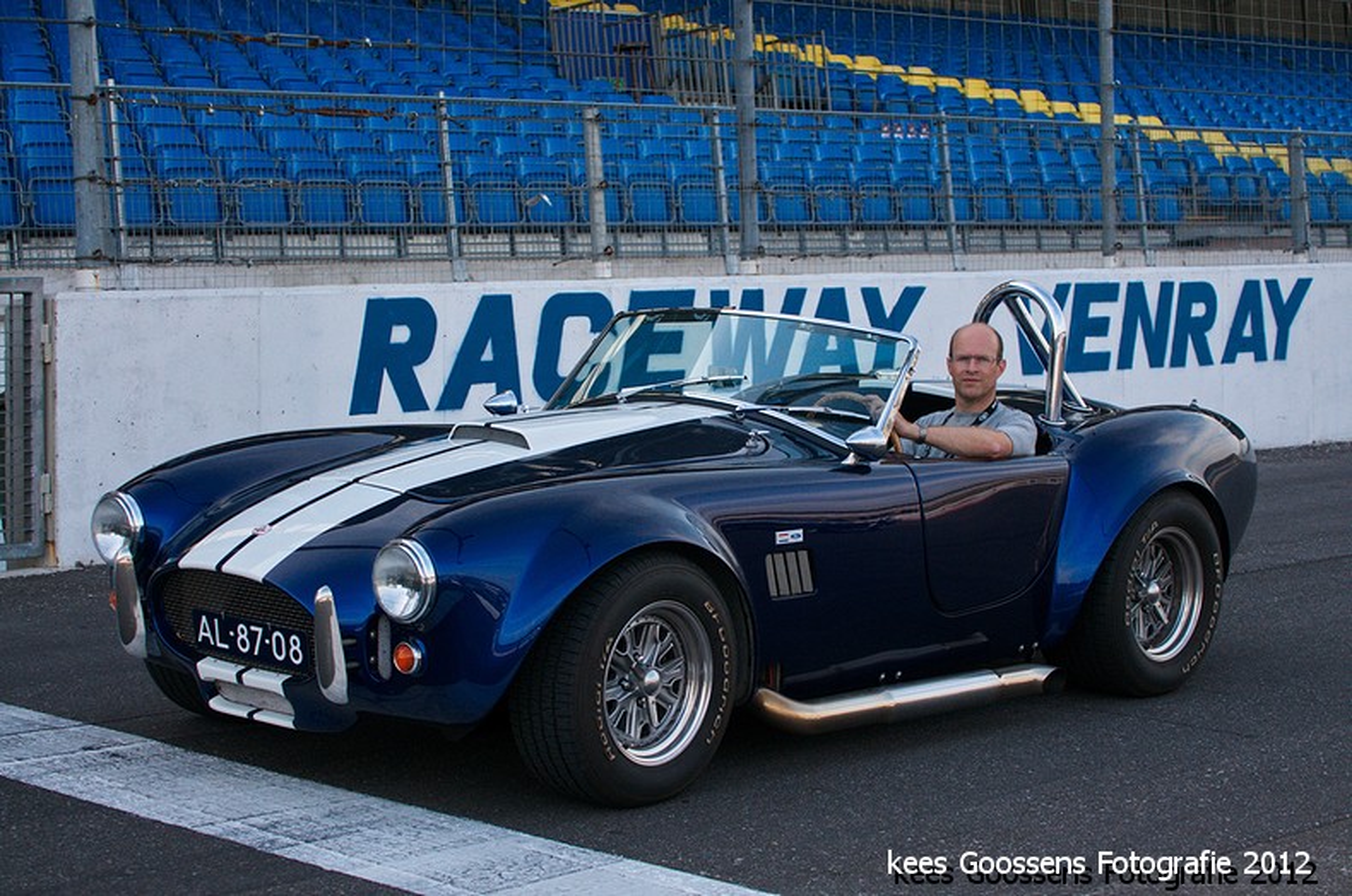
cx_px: 676
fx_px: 2812
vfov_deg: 18.1
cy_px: 448
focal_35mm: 75
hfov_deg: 27.0
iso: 400
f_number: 4.5
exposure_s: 1/1000
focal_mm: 50
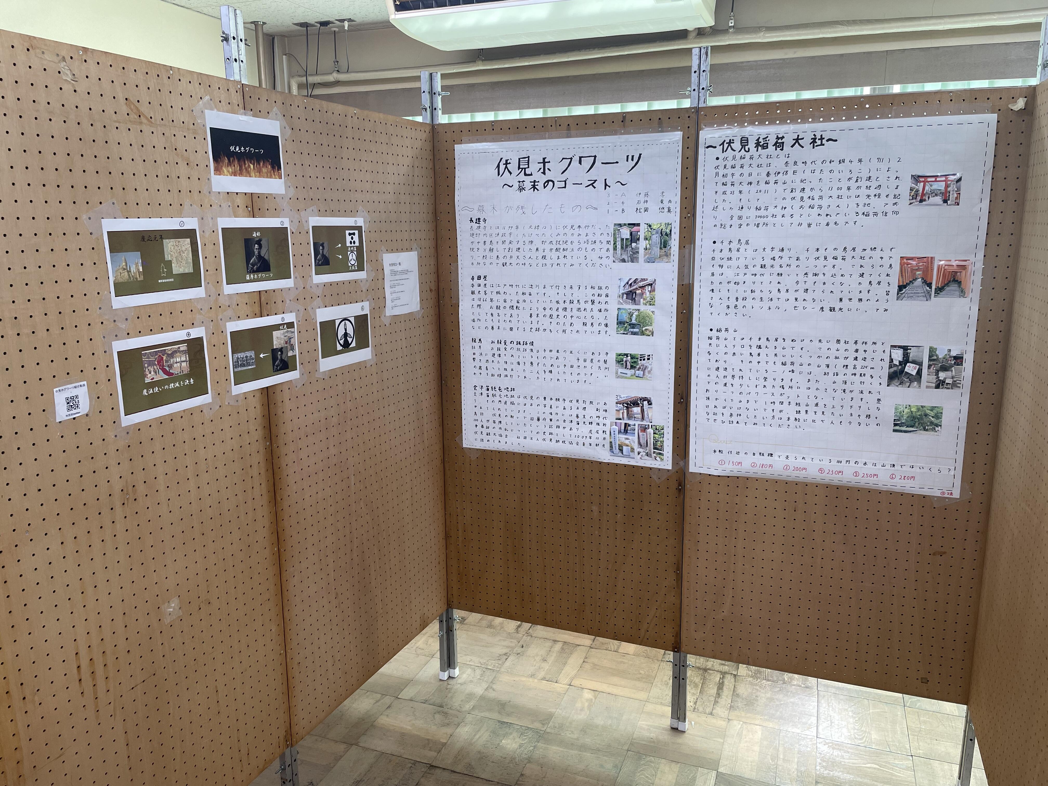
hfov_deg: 67.3
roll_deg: +0.5
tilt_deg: -13.0
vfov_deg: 53.1
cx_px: 524
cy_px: 393
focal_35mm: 26
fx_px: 787
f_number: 1.6
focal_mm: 4.2
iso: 80
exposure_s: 1/120
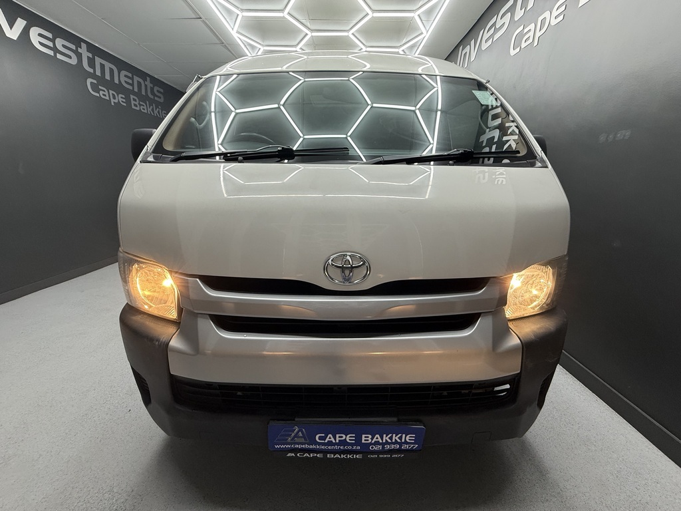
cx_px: 340
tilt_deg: -15.0
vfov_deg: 85.7
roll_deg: -0.3
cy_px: 256
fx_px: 275
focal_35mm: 14
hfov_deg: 102.1
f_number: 2.2
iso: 125
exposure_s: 1/99
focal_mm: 2.22
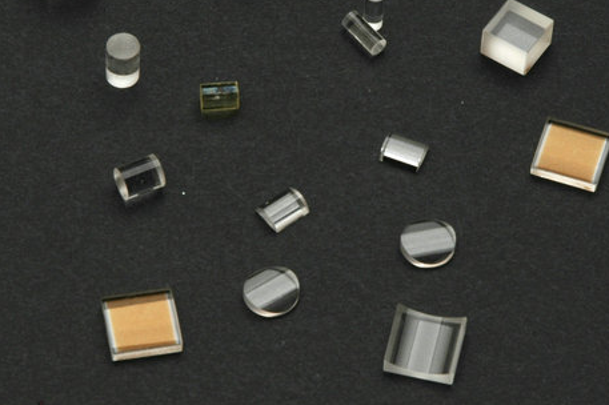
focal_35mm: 184
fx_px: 3110
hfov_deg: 11.2
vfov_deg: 7.4
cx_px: 285
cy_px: 144
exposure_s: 1/60
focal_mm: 70
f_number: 18
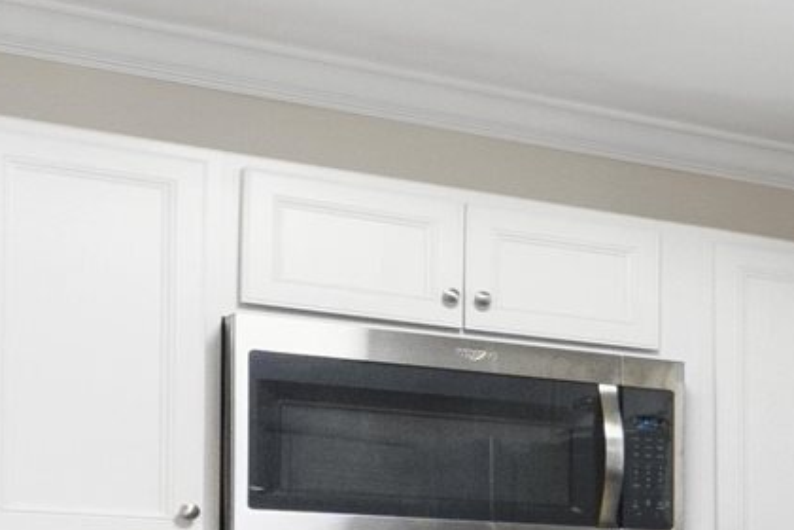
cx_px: 1790
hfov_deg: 15.1
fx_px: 2095
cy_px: 681
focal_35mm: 95
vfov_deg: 13.9
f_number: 8
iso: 320
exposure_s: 1/5
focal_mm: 13
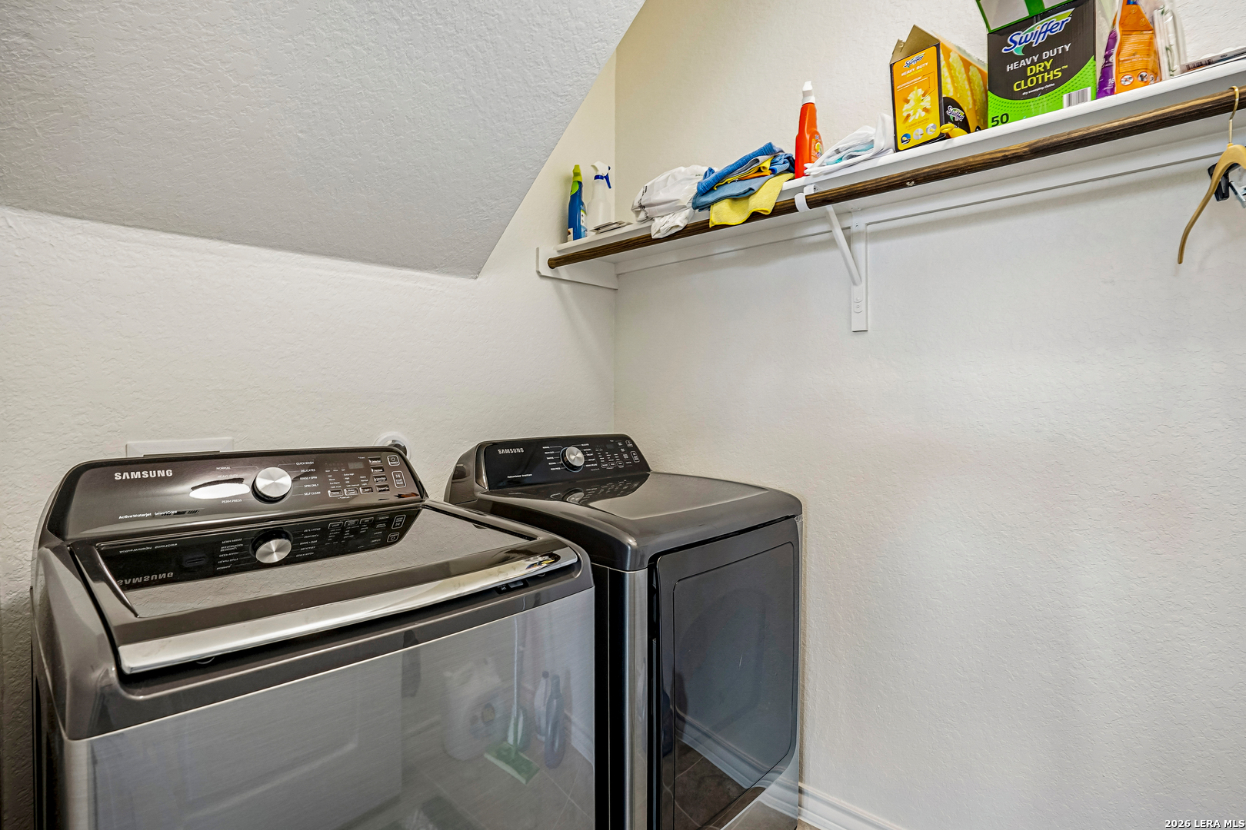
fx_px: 554
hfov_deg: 96.7
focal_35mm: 16
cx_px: 623
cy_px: 415
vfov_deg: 73.7
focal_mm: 16
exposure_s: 1/6
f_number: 8
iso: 400
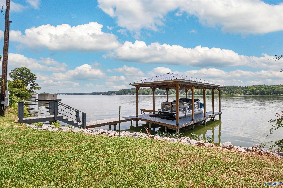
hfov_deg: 100.4
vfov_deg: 77.3
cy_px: 94
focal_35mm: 15
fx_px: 118
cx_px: 142
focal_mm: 10
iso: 640
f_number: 7.1
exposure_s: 1/200
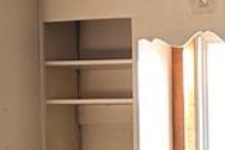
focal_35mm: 173
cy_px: 220
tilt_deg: -3.0
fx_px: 1082
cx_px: 328
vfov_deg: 7.8
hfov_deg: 11.4
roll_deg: +0.5
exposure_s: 1/60
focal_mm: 5.7
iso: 125
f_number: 1.5
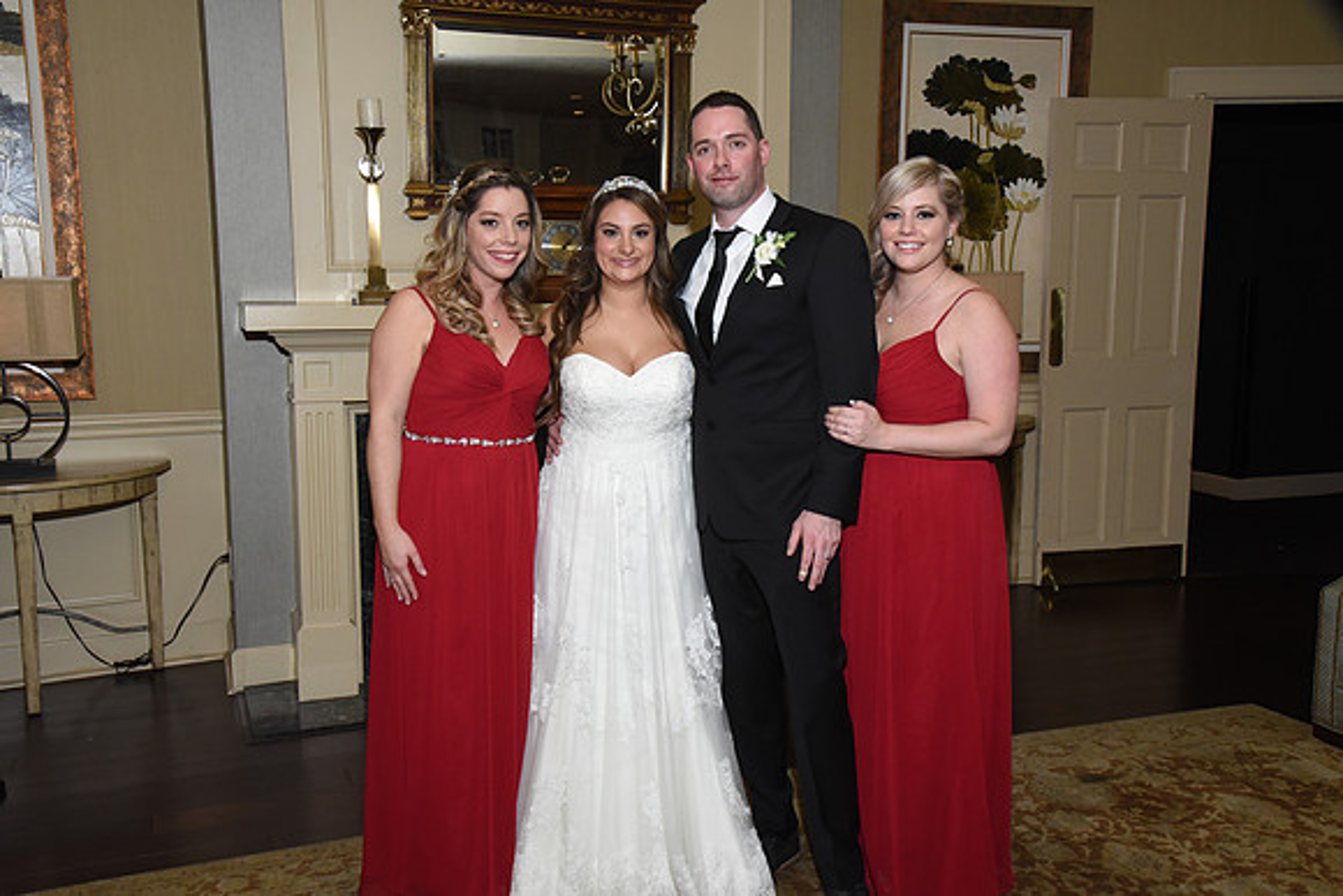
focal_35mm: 35
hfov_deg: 54.4
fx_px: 1306
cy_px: 448
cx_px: 672
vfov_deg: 37.9
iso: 2500
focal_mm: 35
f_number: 13
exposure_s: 1/100
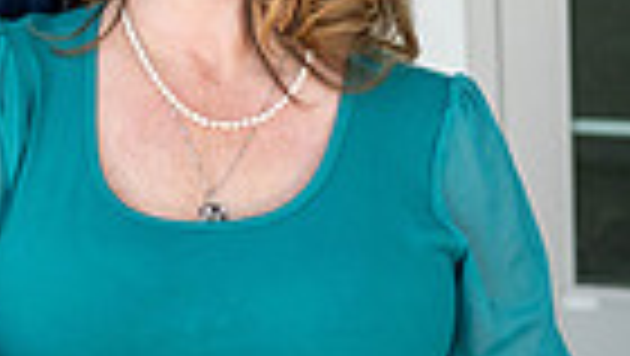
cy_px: 14
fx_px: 1973
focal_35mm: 118
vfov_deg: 10.2
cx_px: 99
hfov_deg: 17.9
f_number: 2.5
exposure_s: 1/800
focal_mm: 35
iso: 640
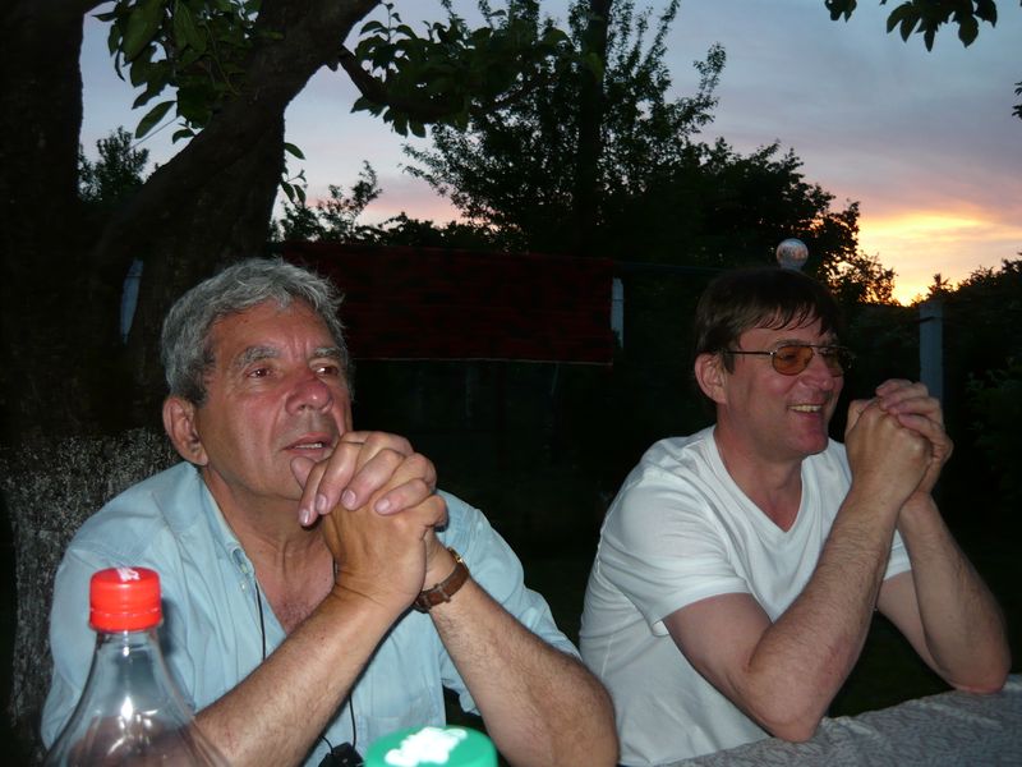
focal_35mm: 33
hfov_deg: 55.4
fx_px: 974
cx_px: 511
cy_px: 384
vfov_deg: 42.9
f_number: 2.8
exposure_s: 1/30
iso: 100
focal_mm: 5.5
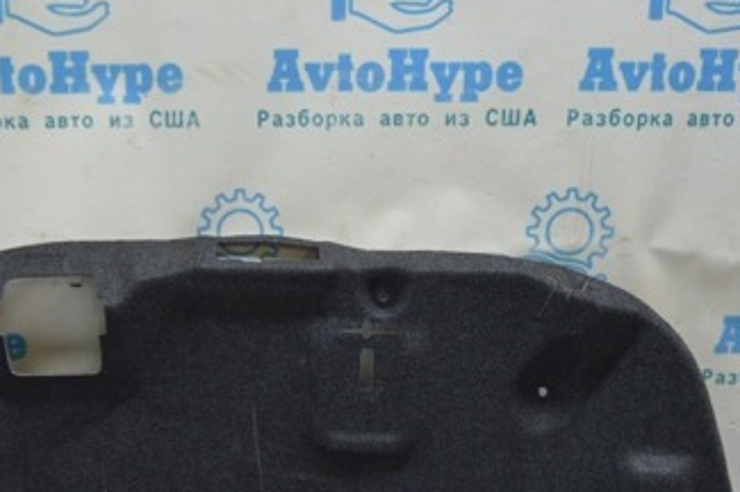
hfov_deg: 33.5
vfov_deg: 22.3
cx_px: 216
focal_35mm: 59
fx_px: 1212
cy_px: 461
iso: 400
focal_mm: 20
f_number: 3.8
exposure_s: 1/60
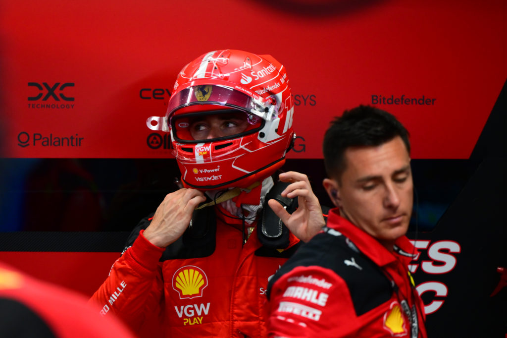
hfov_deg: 6.9
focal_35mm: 300
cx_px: 254
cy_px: 169
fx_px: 4223
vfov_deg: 4.6
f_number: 2.8
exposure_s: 1/400
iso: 1600
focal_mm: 200
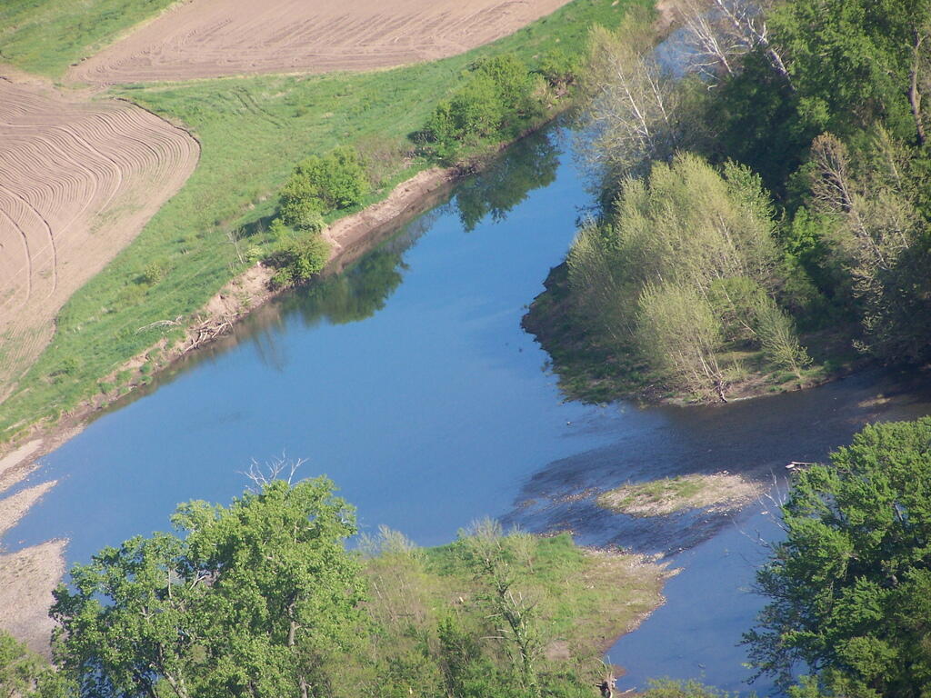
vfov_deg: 4.7
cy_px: 349
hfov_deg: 6.3
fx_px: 8526
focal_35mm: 317
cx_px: 466
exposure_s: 1/250
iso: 140
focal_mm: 52.6
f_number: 3.6
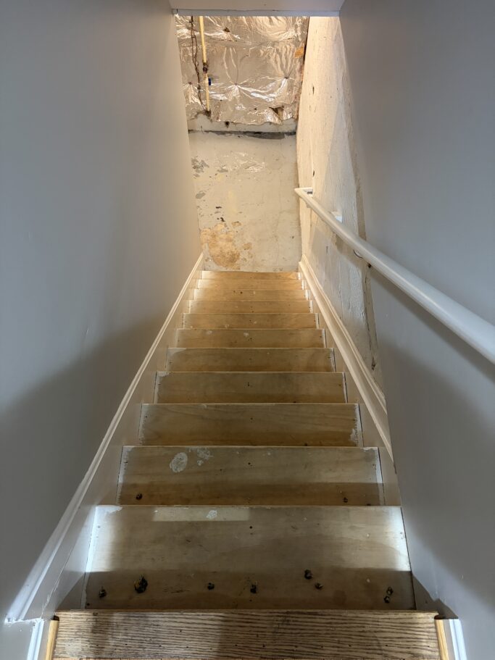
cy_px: 330
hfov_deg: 53.1
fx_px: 496
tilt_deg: -60.8
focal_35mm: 26
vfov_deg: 67.3
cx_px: 248
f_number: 1.6
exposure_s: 1/40
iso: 640
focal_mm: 5.96
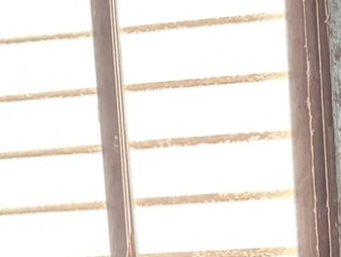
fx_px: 1400
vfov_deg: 9.1
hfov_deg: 13.6
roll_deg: +3.2
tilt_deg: -15.7
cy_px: 685
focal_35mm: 142
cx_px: 384
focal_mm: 6.76
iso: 1000
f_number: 1.78
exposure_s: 1/40
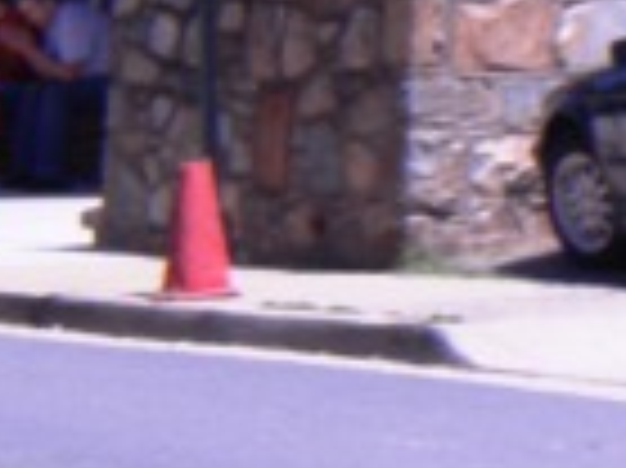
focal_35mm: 441
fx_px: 7968
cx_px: 1333
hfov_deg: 4.4
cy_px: -270
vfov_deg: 3.4
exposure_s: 1/178
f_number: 8
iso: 80
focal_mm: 17.3
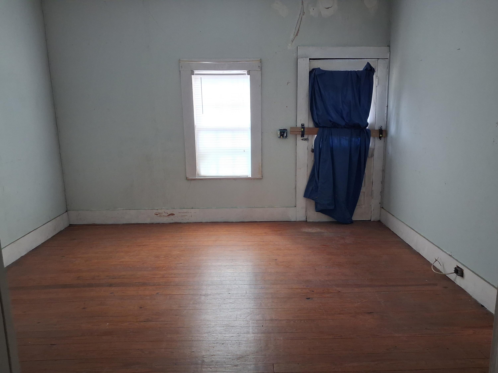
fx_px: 388
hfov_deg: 65.3
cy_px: 186
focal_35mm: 27
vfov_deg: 51.4
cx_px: 249
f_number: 1.8
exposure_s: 1/50
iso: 400
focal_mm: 4
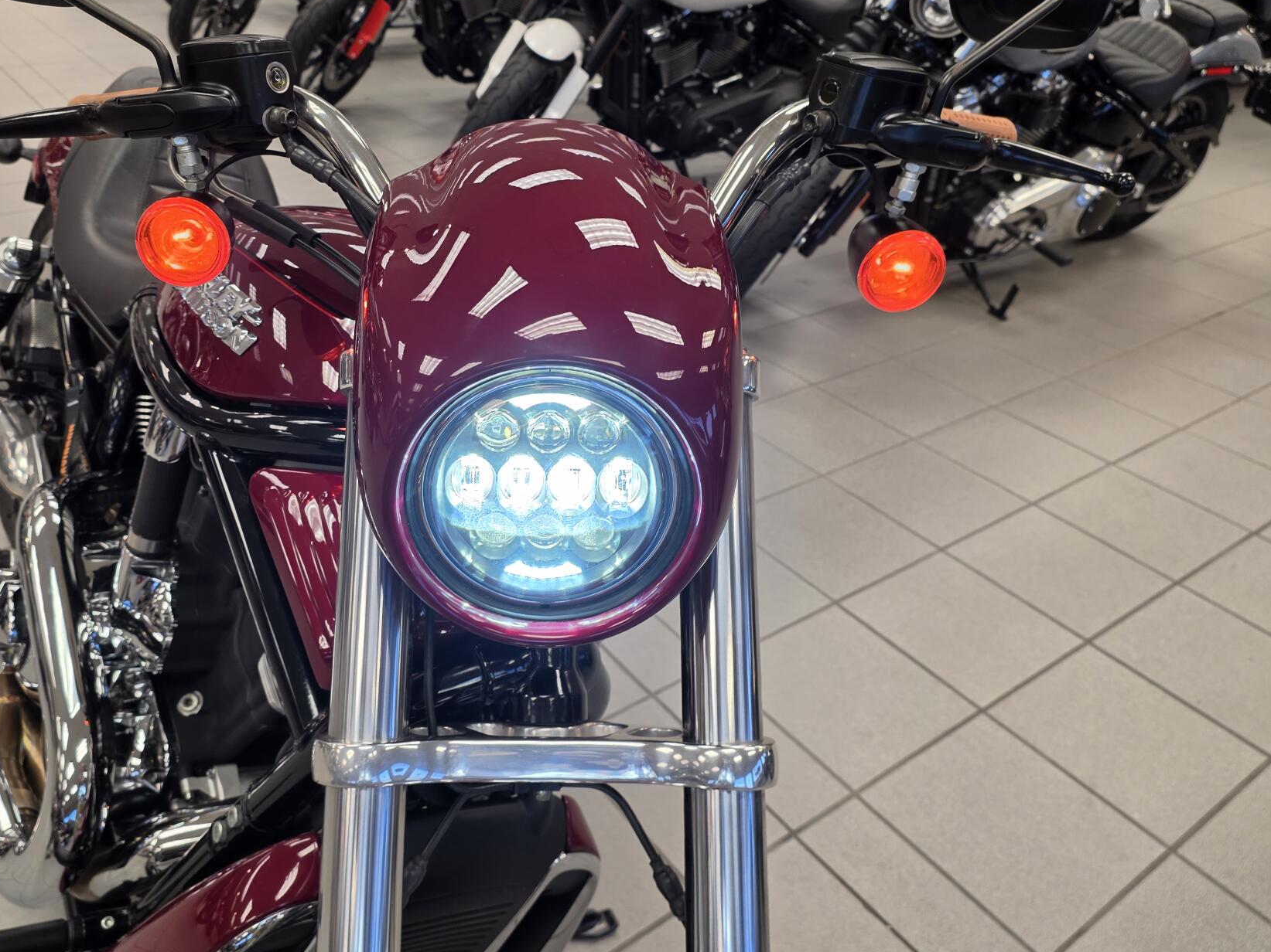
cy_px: 445
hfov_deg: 63.3
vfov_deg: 49.7
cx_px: 563
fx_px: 1028
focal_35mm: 28
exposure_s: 1/120
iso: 64
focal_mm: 6.25
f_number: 1.7
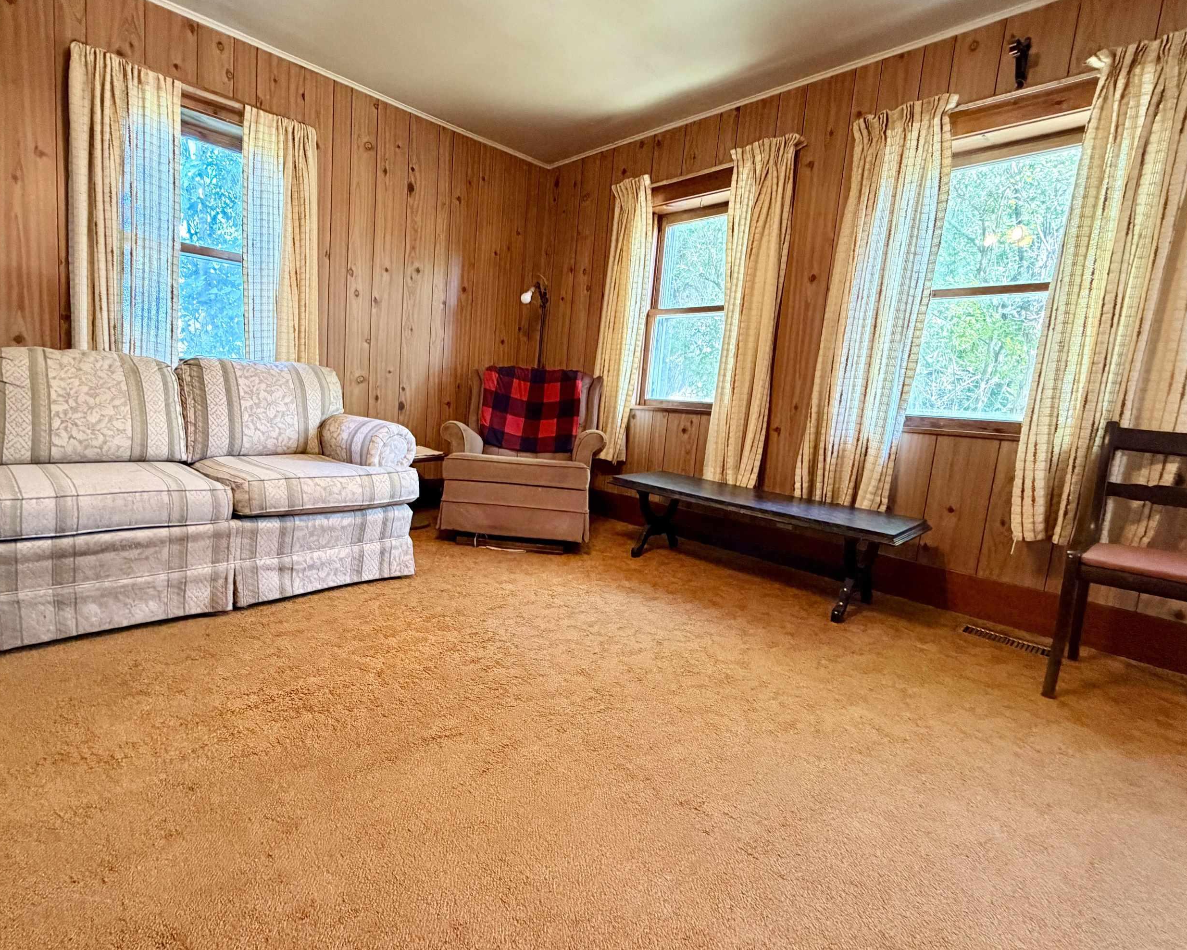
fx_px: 597
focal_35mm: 17
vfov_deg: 77.0
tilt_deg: -7.4
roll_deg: -3.9
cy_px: 465
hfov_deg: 88.9
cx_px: 501
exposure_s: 1/60
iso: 400
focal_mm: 2.22
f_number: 2.2
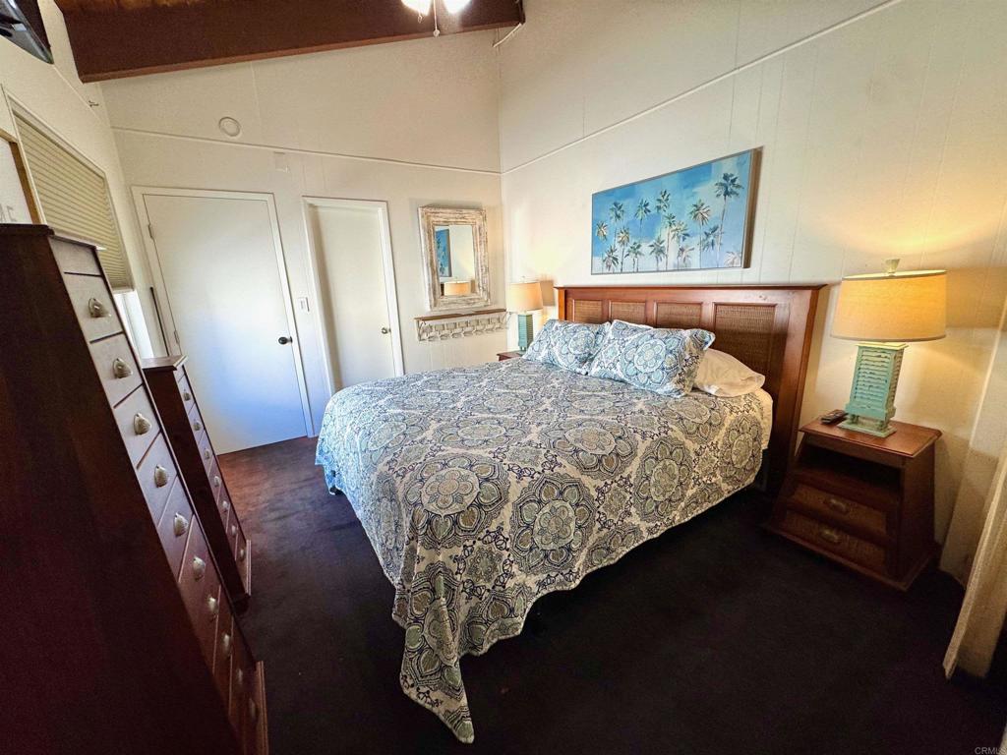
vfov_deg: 85.7
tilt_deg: -14.1
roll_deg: +2.2
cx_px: 504
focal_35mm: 14
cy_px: 378
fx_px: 407
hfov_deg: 102.1
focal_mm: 2.22
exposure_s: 1/120
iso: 160
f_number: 2.2
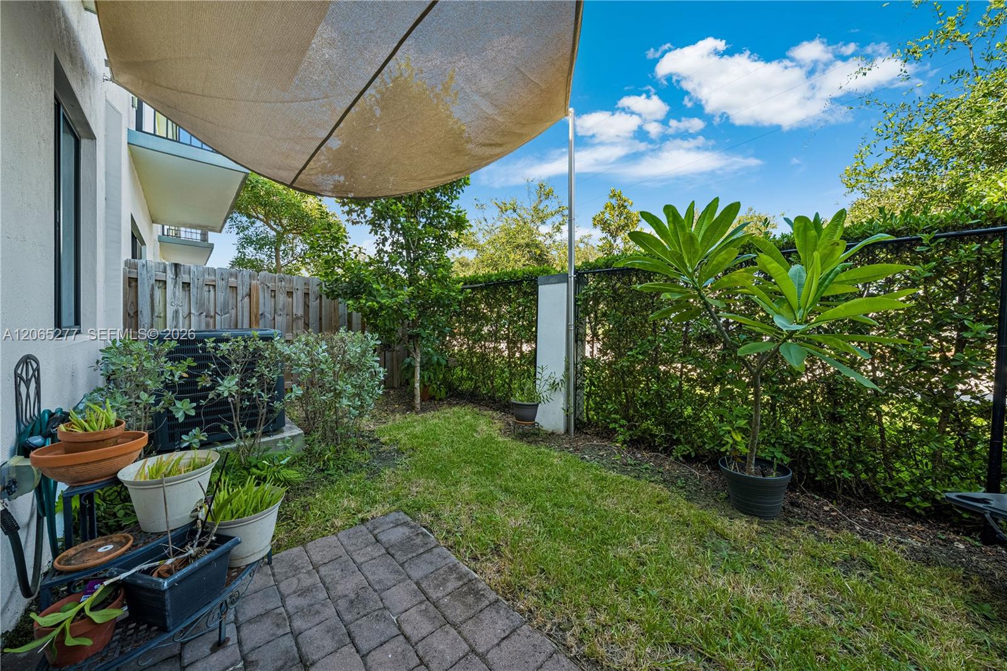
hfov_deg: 112.6
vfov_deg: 90.0
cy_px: 336
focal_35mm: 12
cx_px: 504
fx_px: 336
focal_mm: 12
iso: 100
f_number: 11
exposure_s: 1/15
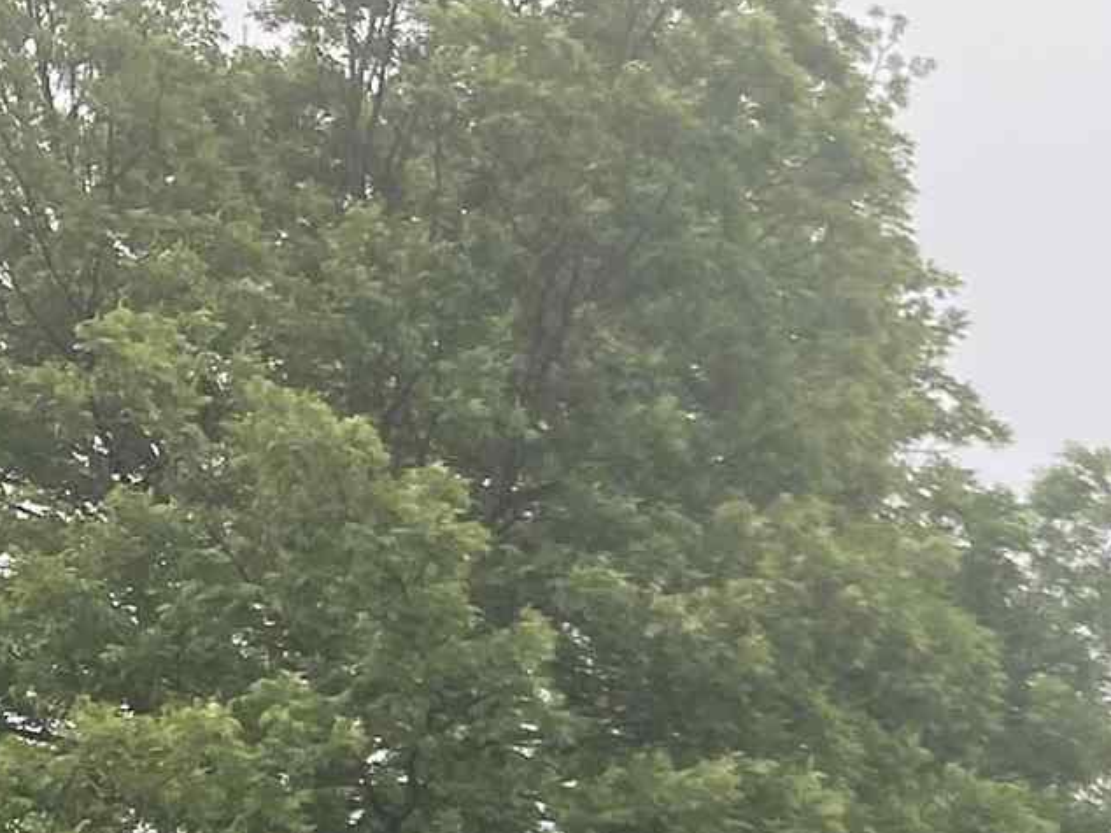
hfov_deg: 13.6
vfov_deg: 10.6
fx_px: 4042
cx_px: 2168
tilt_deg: +10.3
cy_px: 1785
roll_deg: +1.6
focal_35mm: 126
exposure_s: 1/213
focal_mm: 4.25
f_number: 1.8
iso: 32
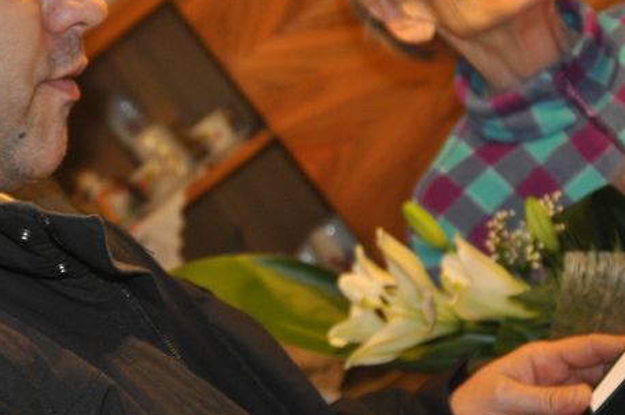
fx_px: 1647
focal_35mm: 95
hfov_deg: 21.4
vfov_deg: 14.3
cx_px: 221
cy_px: 87
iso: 800
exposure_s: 1/60
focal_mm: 32
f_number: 4.2
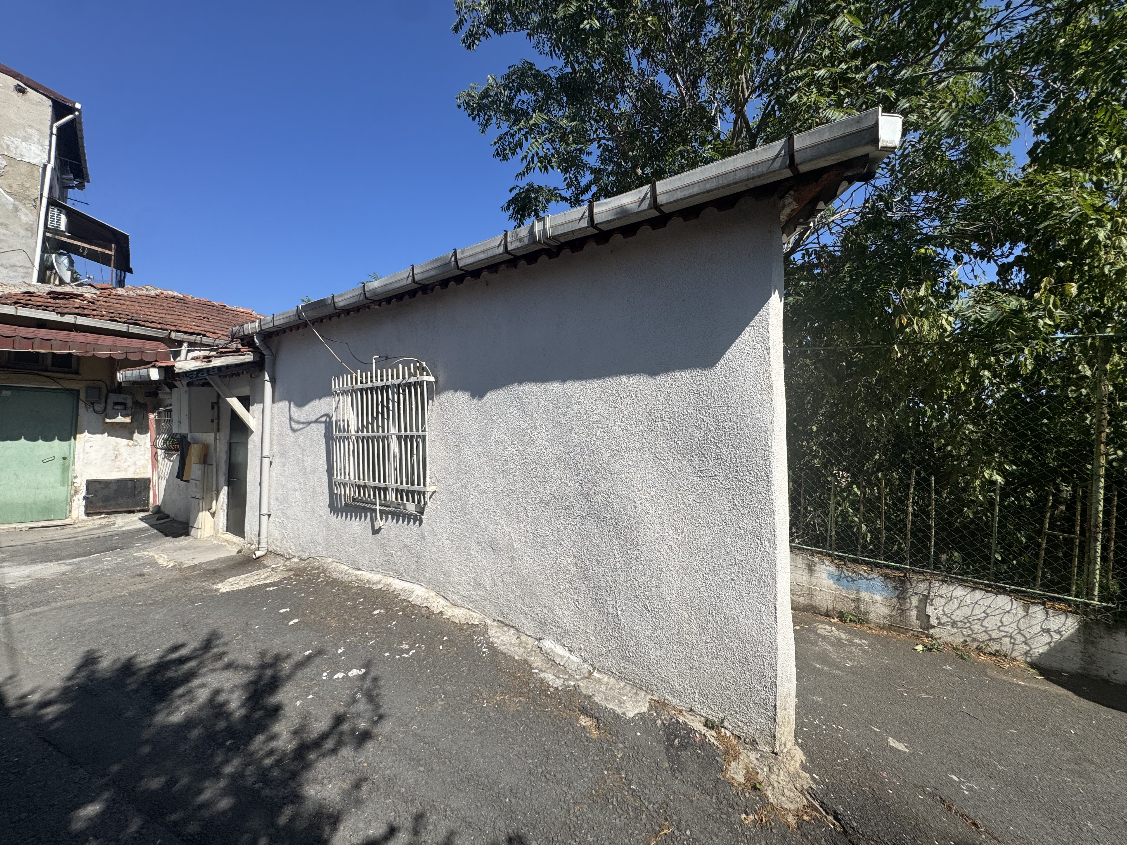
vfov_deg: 85.7
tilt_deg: +2.7
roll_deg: -1.0
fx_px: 456
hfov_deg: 102.1
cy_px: 422
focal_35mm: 14
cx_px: 564
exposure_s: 1/2770
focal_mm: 2.22
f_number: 2.2
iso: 50
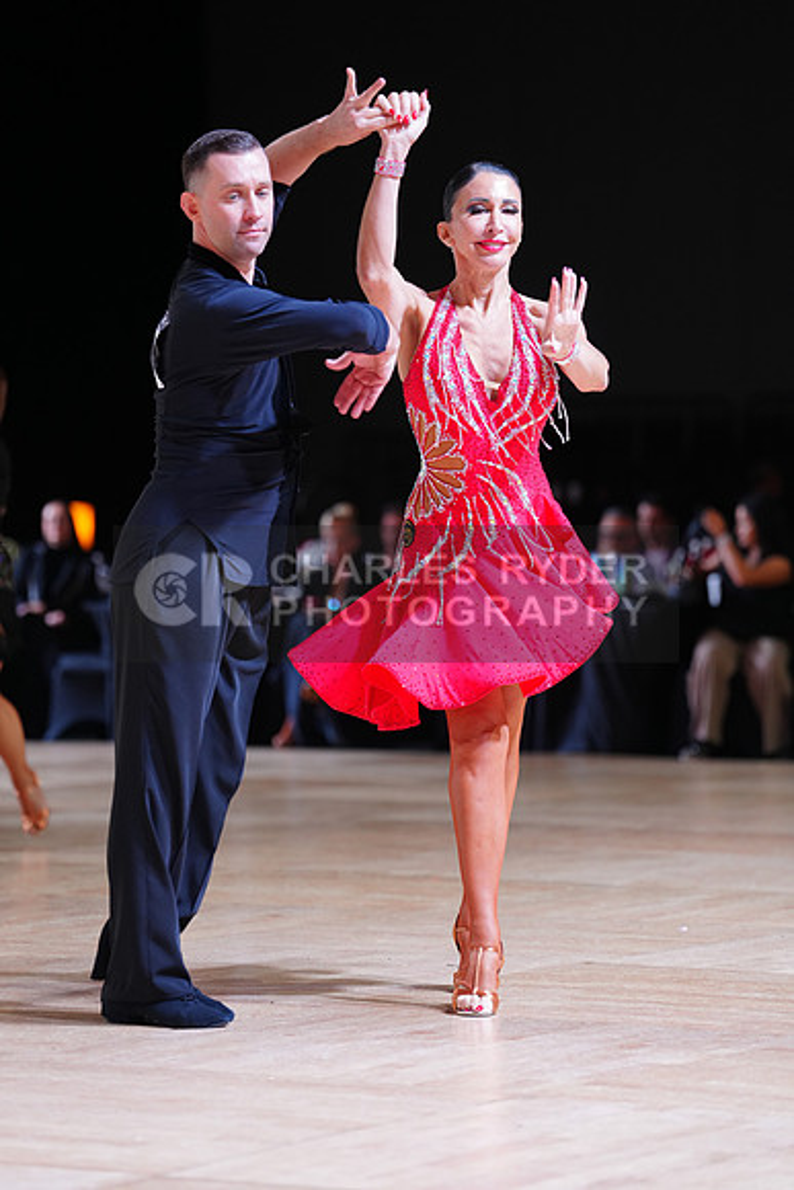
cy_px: 595
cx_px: 397
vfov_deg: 14.9
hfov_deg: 9.9
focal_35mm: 138
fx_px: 4562
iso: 1000
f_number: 2.8
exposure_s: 1/400
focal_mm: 138
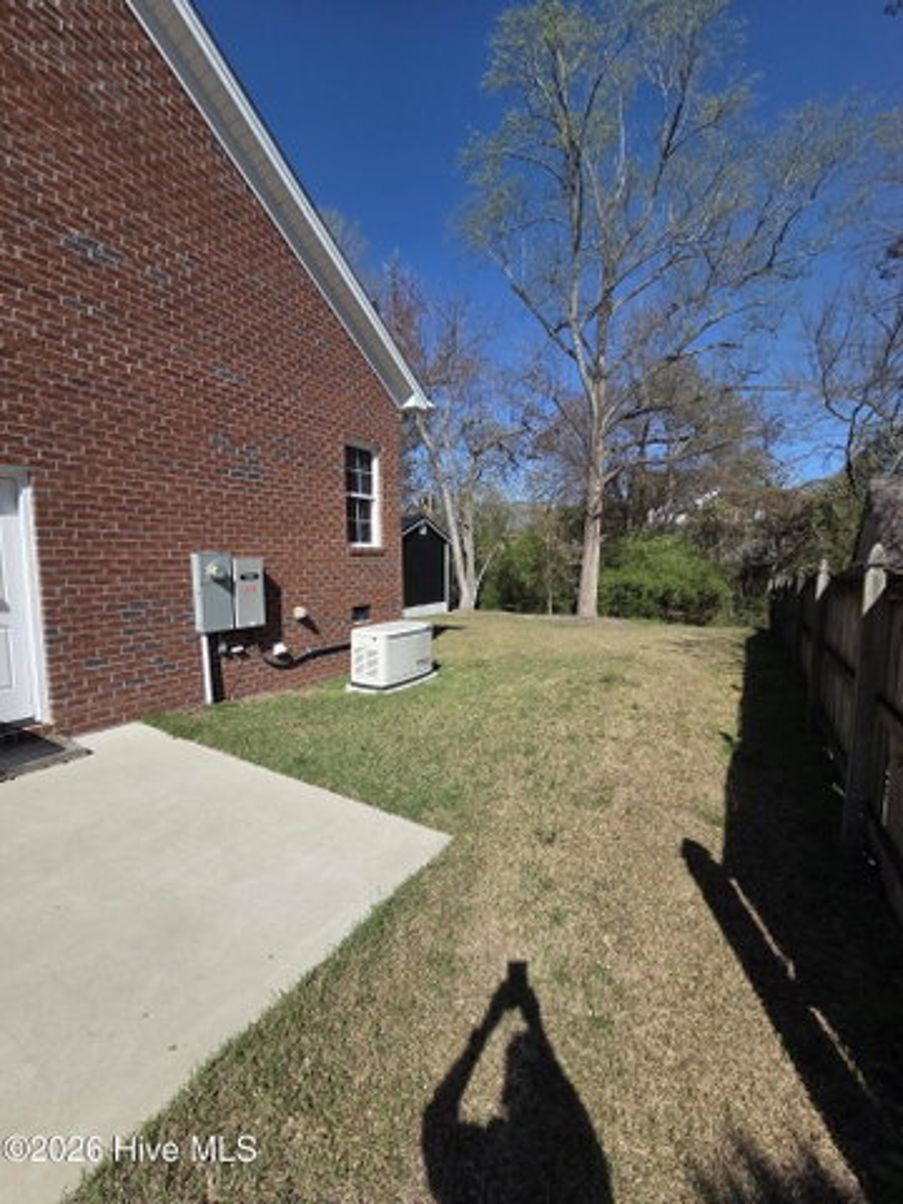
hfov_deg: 89.9
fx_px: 452
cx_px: 452
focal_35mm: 13
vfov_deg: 106.2
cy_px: 602
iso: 50
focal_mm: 2.2
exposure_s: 1/2490
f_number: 2.2
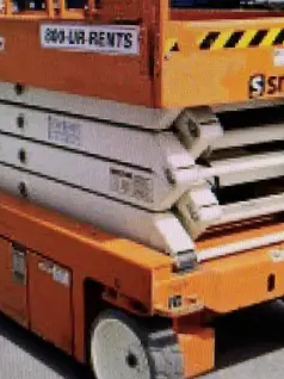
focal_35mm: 60
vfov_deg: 31.5
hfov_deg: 24.4
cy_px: 88
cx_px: 158
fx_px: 657
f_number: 1.6
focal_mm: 5.1
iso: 64
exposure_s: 1/60
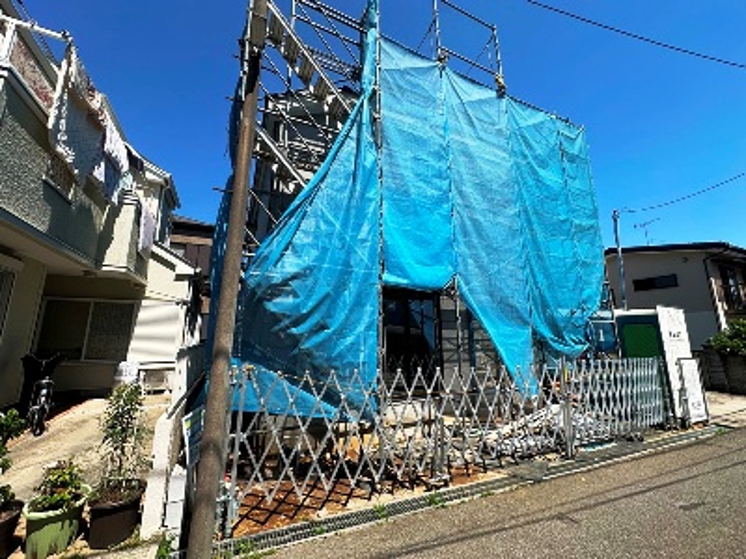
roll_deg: +0.1
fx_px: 302
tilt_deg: +11.2
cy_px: 280
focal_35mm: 14
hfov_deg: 102.1
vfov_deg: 85.7
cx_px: 373
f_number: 2.2
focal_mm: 2.22
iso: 50
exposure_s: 1/1595
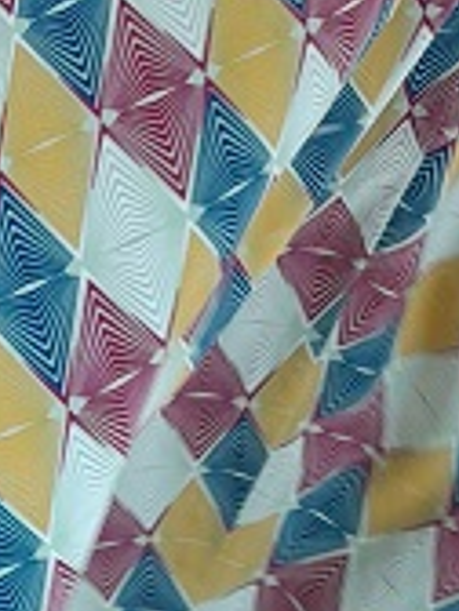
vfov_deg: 12.0
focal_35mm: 150
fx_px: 2652
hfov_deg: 9.5
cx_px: -321
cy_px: -518
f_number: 1.8
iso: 80
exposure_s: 1/50
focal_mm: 4
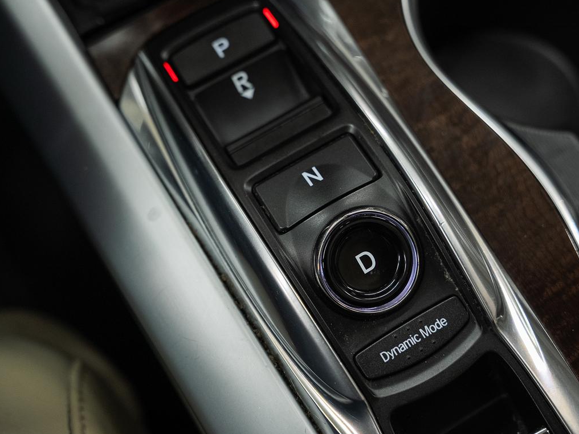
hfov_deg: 36.2
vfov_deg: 27.5
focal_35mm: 53
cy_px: 196
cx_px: 307
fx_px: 886
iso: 640
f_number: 3.5
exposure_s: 1/50
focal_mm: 38.9
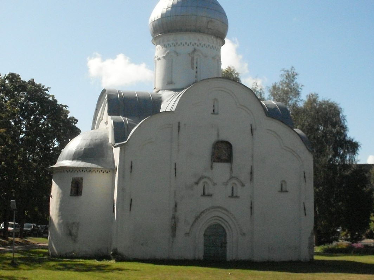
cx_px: 179
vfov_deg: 22.2
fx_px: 713
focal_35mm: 66
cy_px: 130
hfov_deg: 29.4
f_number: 9.1
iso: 400
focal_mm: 8.1
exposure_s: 1/1000
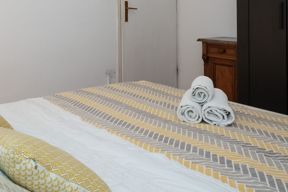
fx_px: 304
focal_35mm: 38
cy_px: 12
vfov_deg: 32.9
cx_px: 86
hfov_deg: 49.4
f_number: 4
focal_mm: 10
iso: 900
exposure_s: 1/60
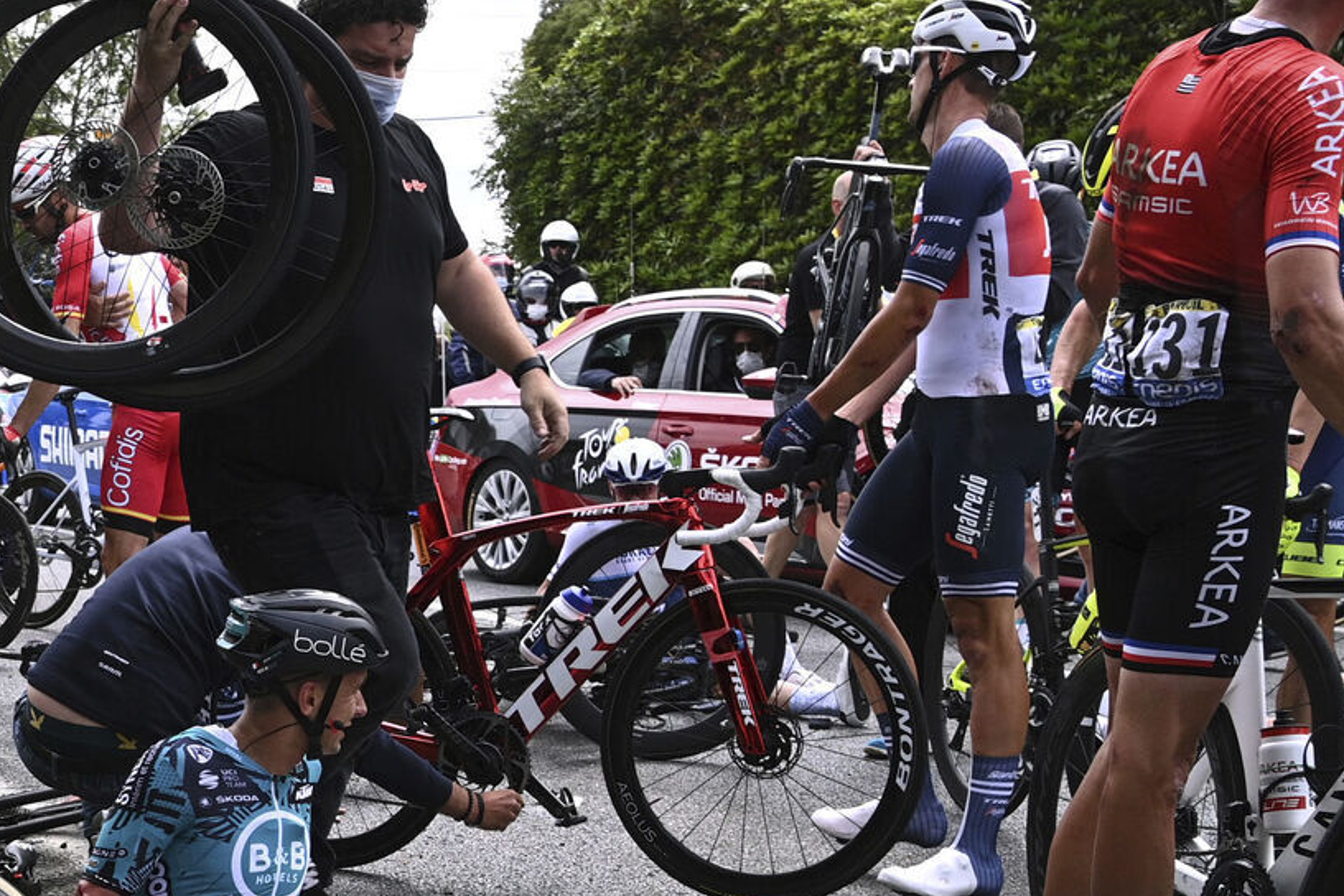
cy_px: 974
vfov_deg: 17.4
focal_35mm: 76
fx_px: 2837
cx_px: -59
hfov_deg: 25.1
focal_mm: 31
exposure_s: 1/800
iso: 320
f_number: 6.3
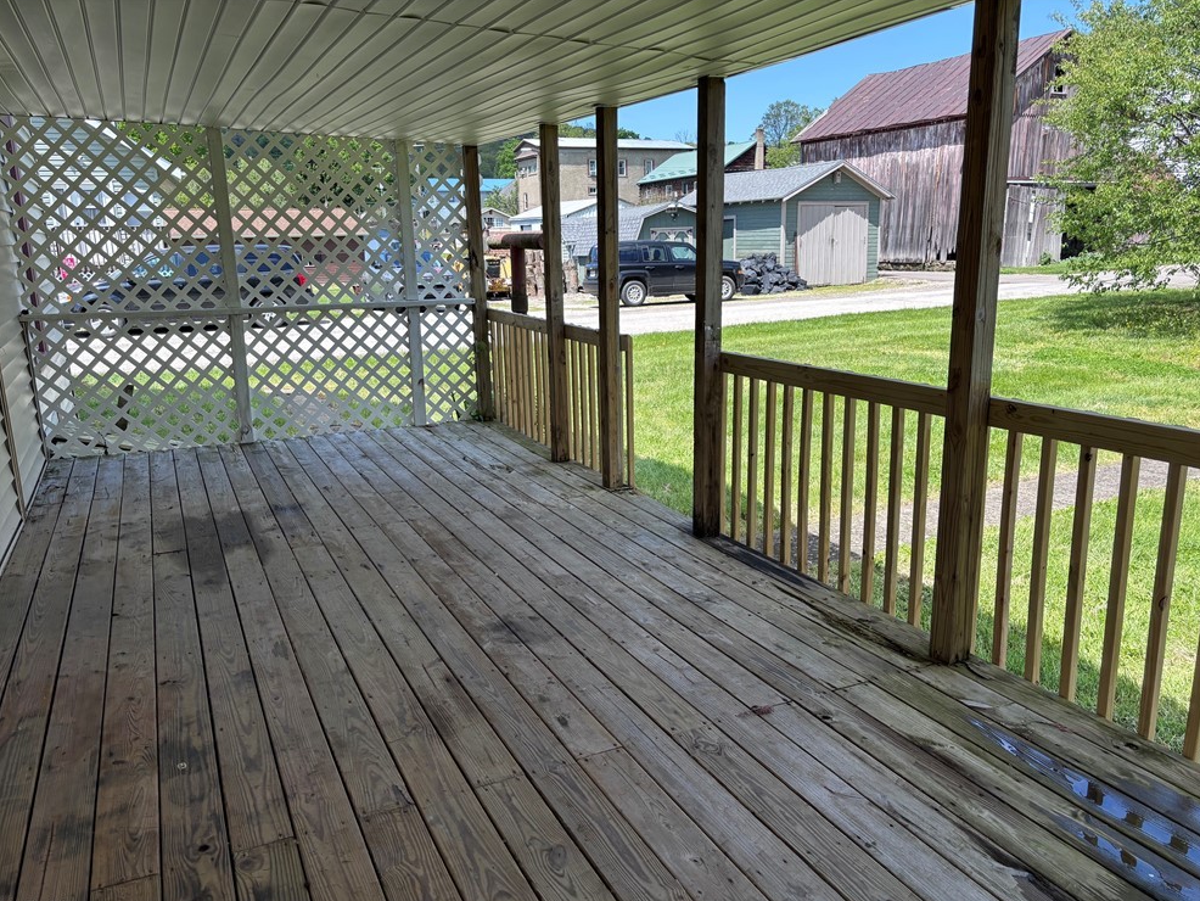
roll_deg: +1.6
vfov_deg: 51.4
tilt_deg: -14.5
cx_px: 601
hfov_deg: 65.3
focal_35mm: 27
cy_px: 464
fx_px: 936
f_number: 1.6
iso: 50
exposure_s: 1/1103
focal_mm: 5.96
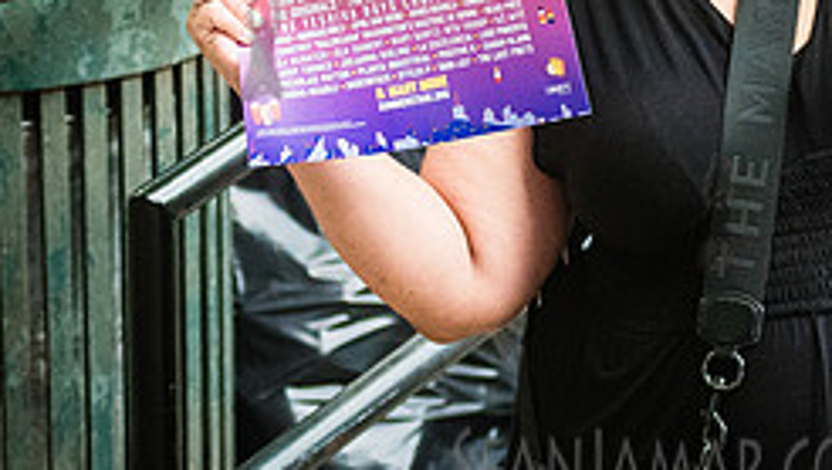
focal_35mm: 314
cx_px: 746
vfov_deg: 3.9
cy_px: 57
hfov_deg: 6.9
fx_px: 6935
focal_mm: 92
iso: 4000
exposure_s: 1/640
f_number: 4
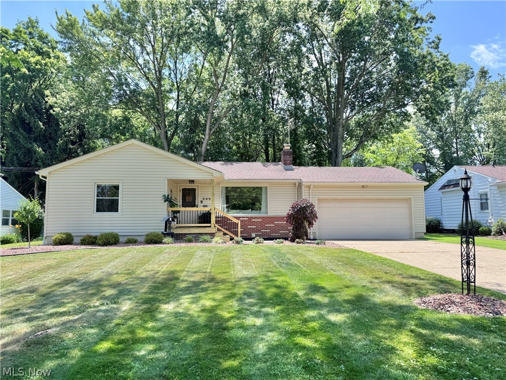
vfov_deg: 56.8
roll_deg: -0.1
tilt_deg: +4.9
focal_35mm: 24
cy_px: 190
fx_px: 351
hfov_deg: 71.6
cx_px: 253
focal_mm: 6.76
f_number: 1.78
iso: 80
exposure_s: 1/1366
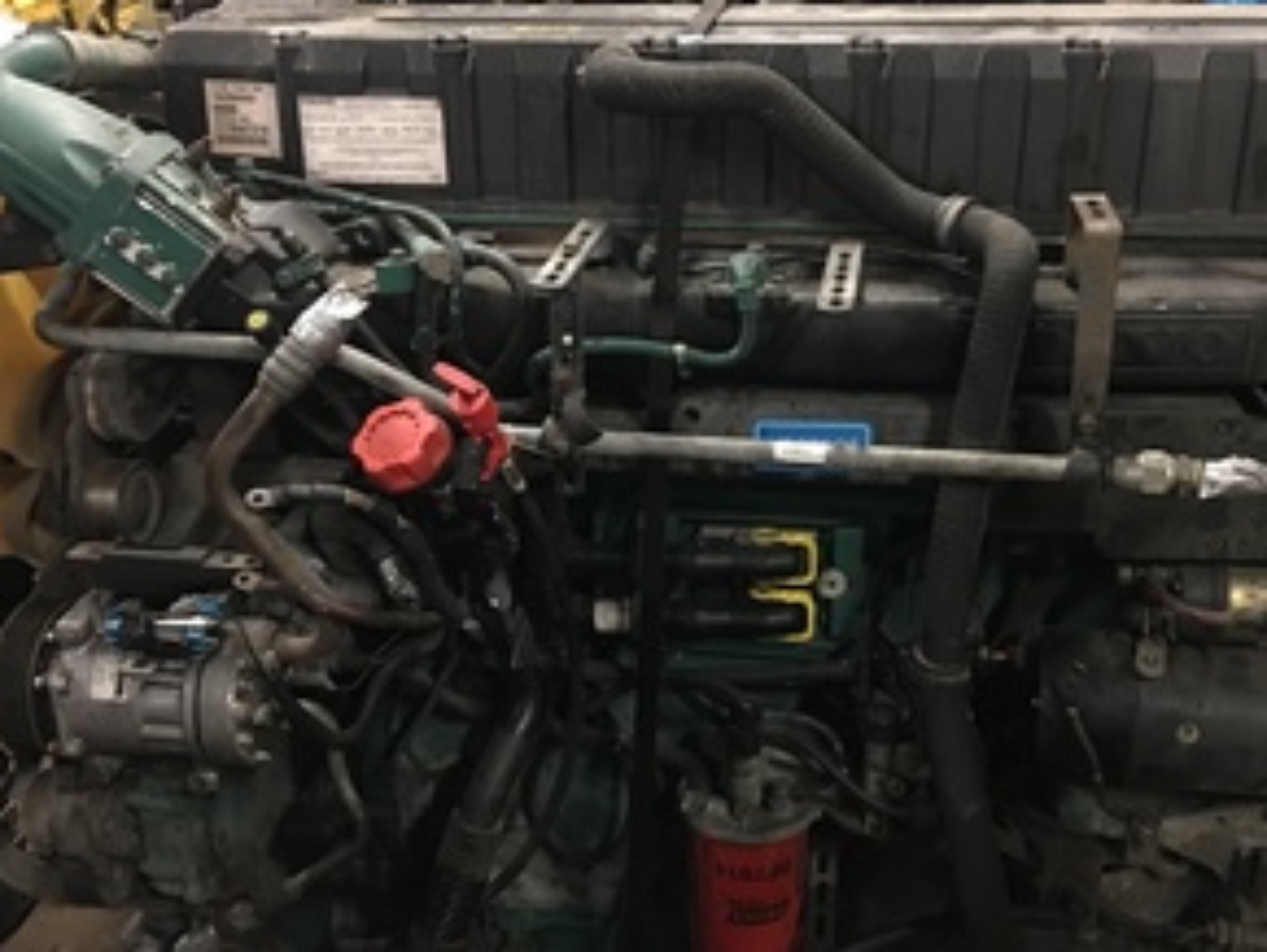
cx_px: 682
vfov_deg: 35.9
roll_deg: +3.5
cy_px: 546
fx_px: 1465
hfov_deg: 46.7
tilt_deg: -30.5
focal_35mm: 40
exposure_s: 1/4
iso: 100
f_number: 2.2
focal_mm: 4.15
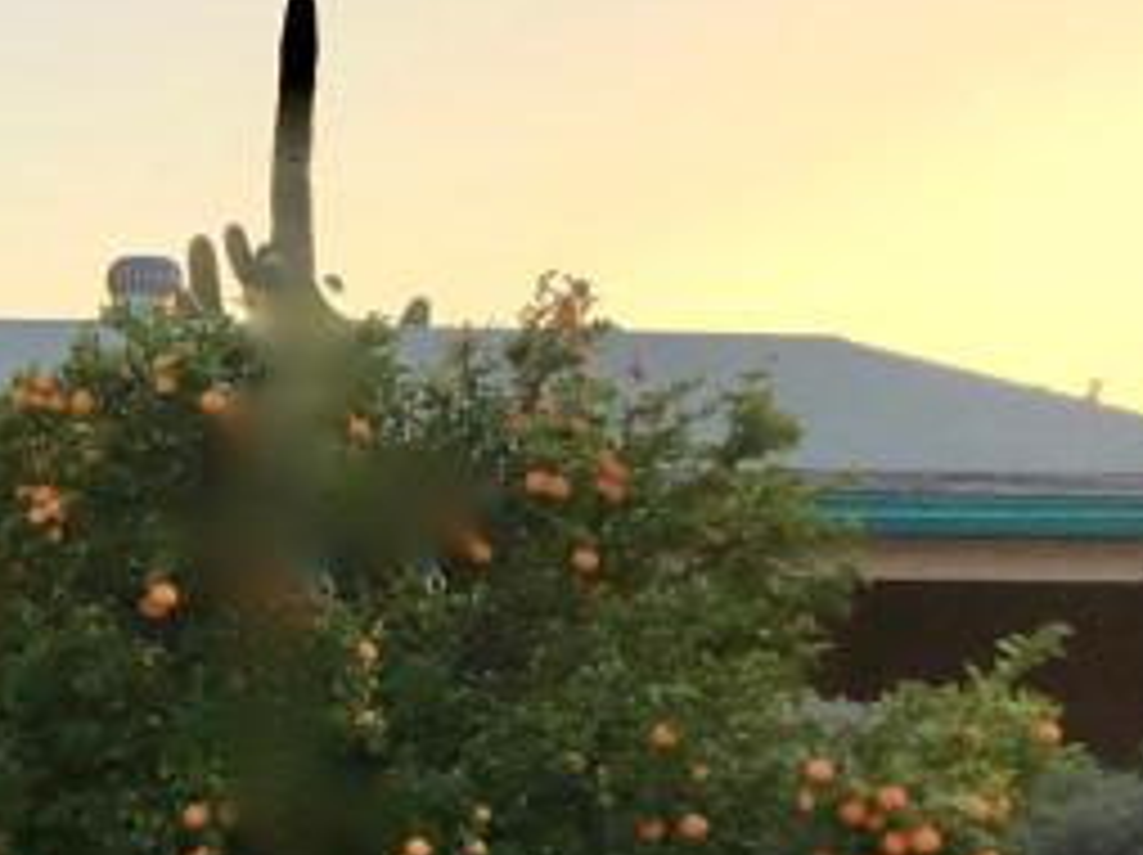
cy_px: 774
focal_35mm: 117
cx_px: -878
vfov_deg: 12.5
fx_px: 3860
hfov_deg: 14.8
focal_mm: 4.15
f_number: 2.2
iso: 25
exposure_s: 1/346
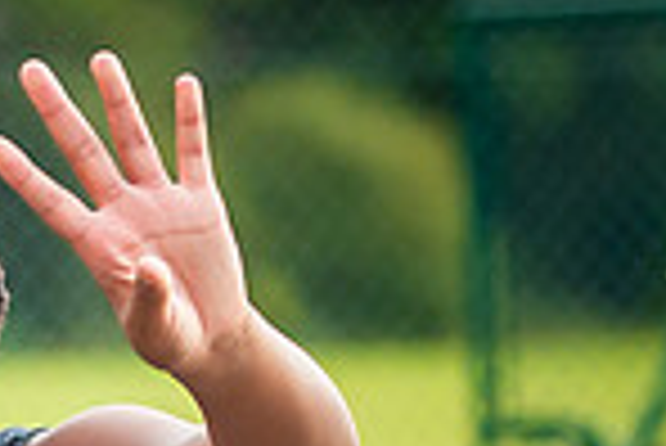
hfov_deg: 4.6
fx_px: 8333
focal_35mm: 450
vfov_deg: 3.1
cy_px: 572
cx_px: -89
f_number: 2.8
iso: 1250
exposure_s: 1/8000
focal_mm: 95
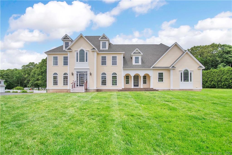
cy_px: 78
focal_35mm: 16
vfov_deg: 73.8
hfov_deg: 96.7
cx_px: 116
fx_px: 103
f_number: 10
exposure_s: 1/400
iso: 200
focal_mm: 16
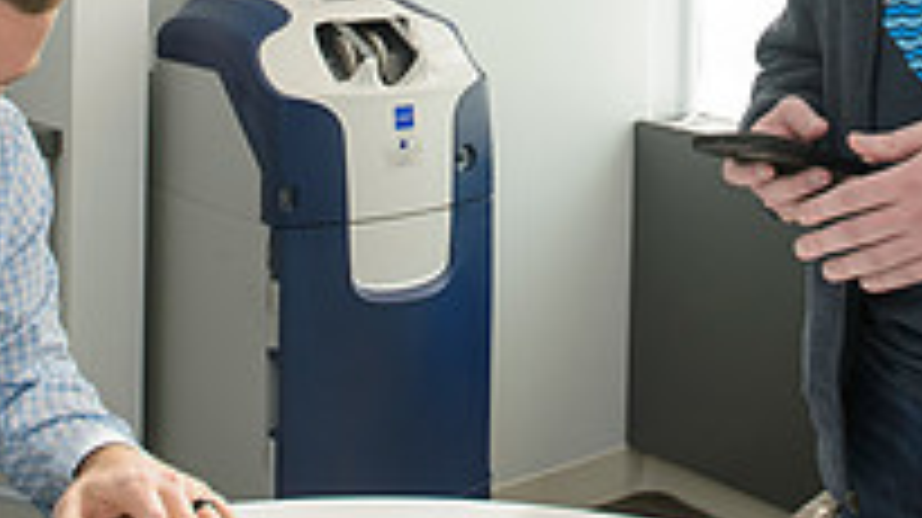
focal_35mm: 71
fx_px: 1735
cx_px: 544
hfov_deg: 29.7
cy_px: -153
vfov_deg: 16.1
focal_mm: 24
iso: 500
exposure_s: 1/160
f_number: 5.6
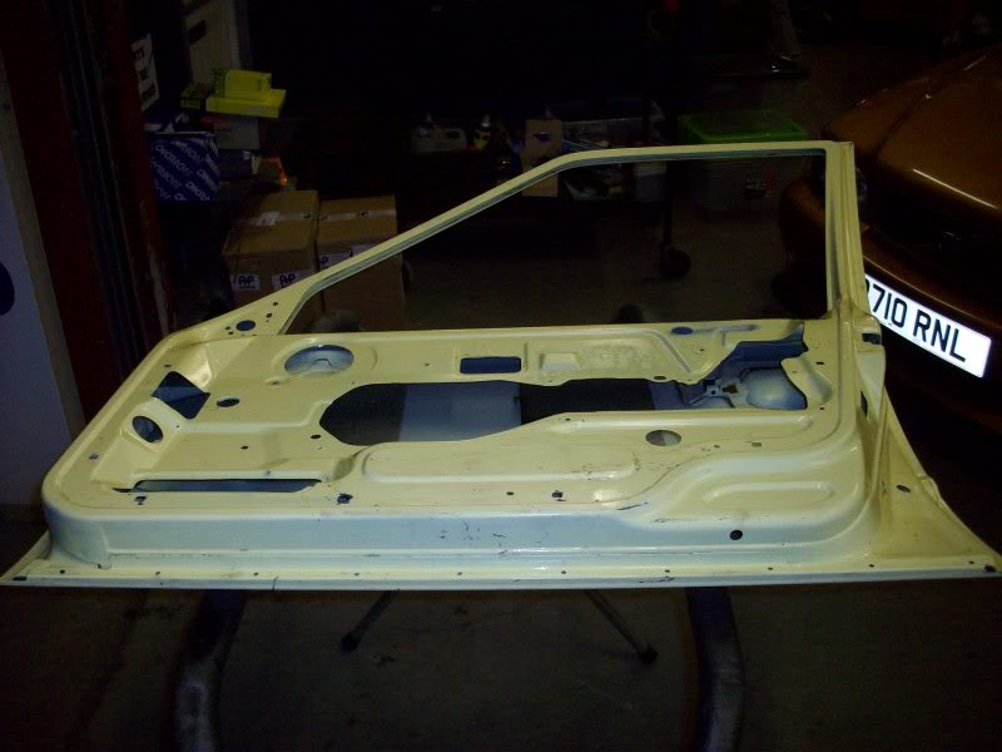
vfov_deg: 38.7
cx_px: 501
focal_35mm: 37
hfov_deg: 50.1
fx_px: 1071
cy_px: 376
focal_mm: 6.2
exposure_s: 1/45
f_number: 2.8
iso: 160
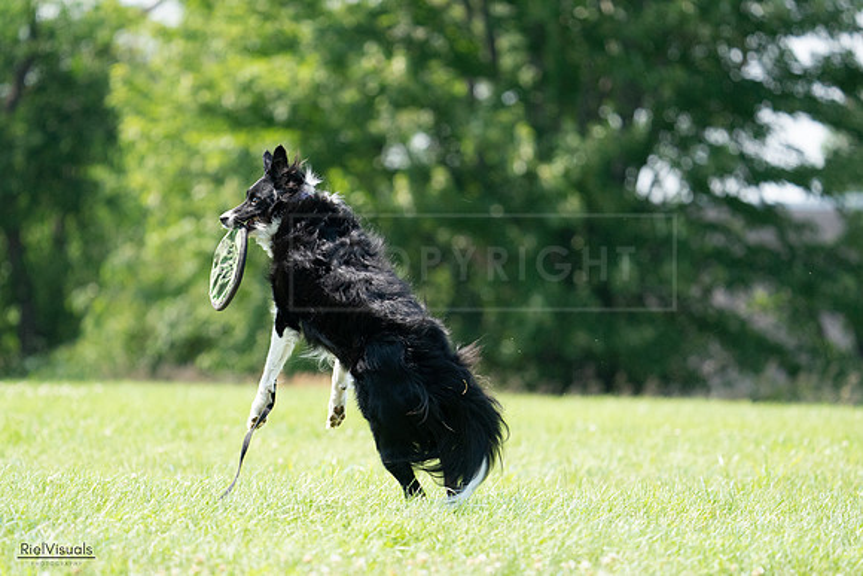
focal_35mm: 329
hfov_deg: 6.3
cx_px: 432
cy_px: 288
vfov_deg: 4.2
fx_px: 7888
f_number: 6.3
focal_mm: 329
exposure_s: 1/4000
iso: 4000
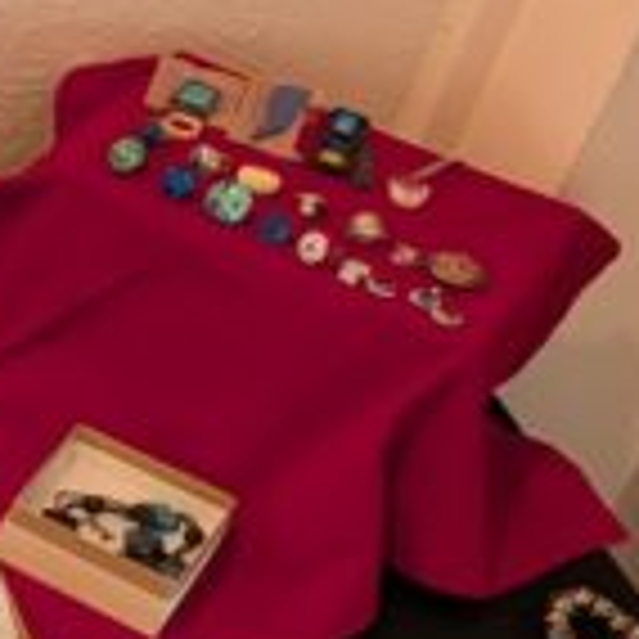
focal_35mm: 115
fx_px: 2402
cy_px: 346
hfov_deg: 12.0
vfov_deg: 15.2
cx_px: -932
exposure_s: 1/120
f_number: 1.68
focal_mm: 6.9
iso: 563
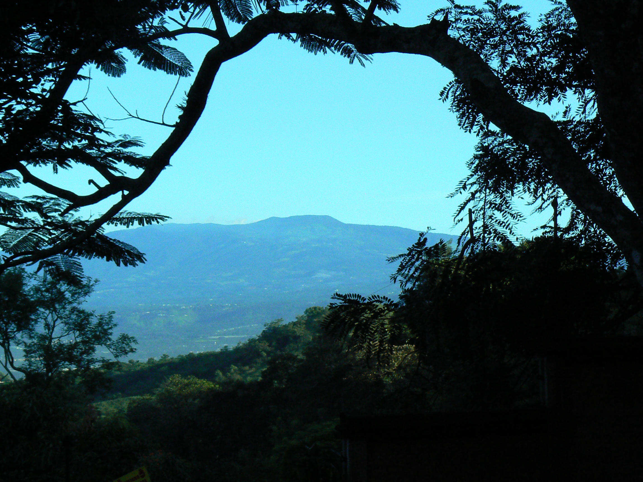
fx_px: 1969
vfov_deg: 14.0
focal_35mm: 106
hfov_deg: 18.5
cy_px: 241
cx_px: 322
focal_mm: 14.5
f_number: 8
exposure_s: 1/500
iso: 200
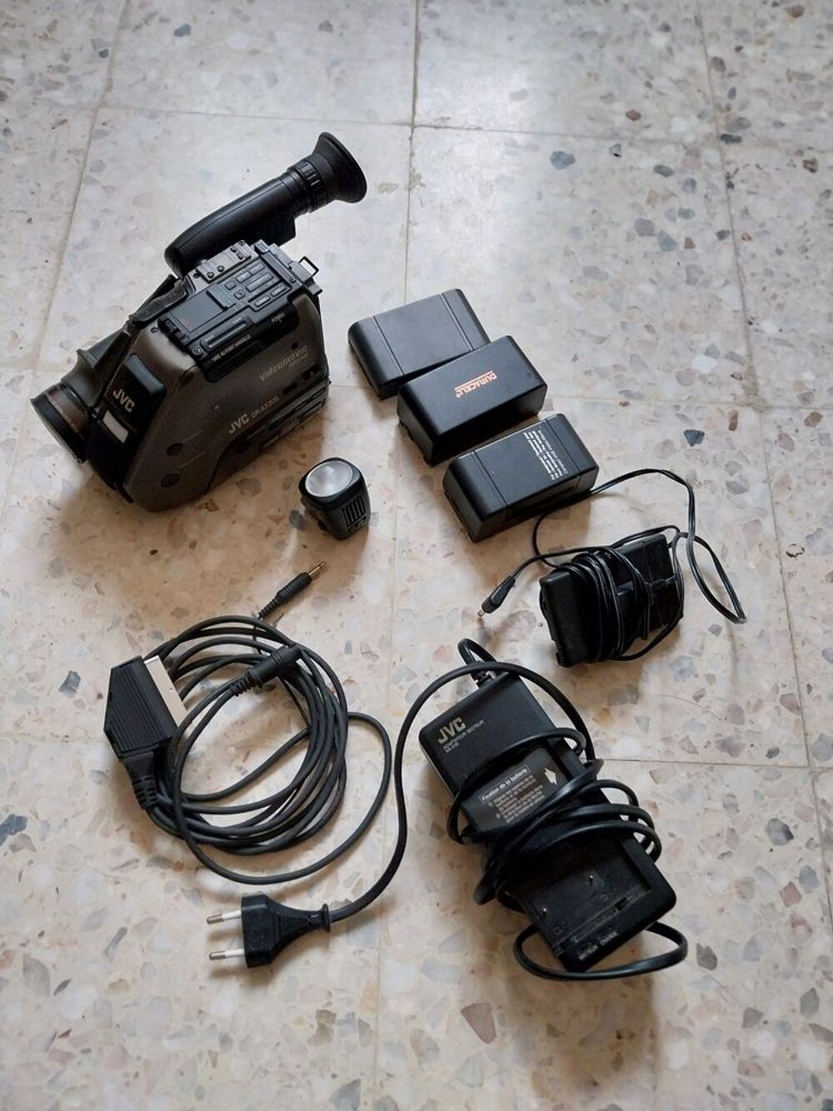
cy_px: 556
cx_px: 416
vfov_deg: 67.3
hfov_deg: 53.1
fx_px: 834
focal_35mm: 26
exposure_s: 1/50
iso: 200
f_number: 1.8
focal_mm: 4
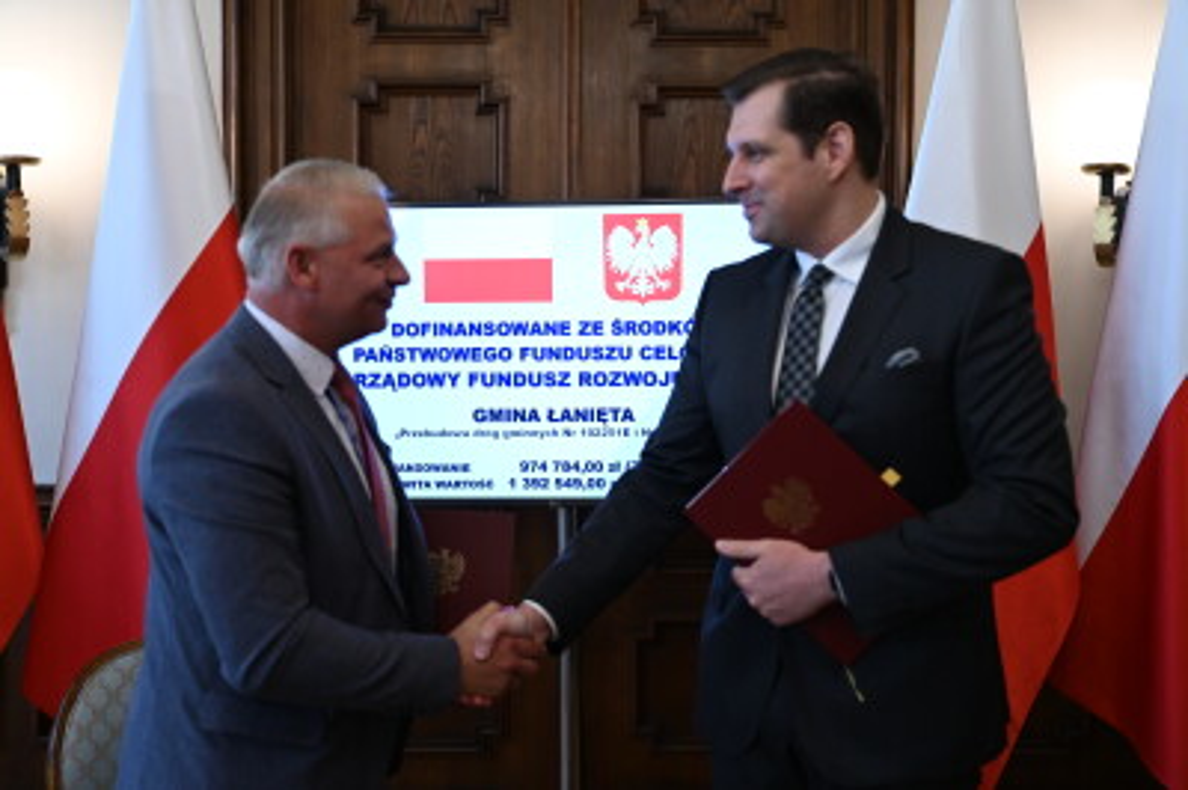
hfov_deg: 44.5
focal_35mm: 44
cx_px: 594
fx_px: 1451
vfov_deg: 30.5
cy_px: 395
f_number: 2.8
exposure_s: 1/125
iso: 800
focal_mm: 44
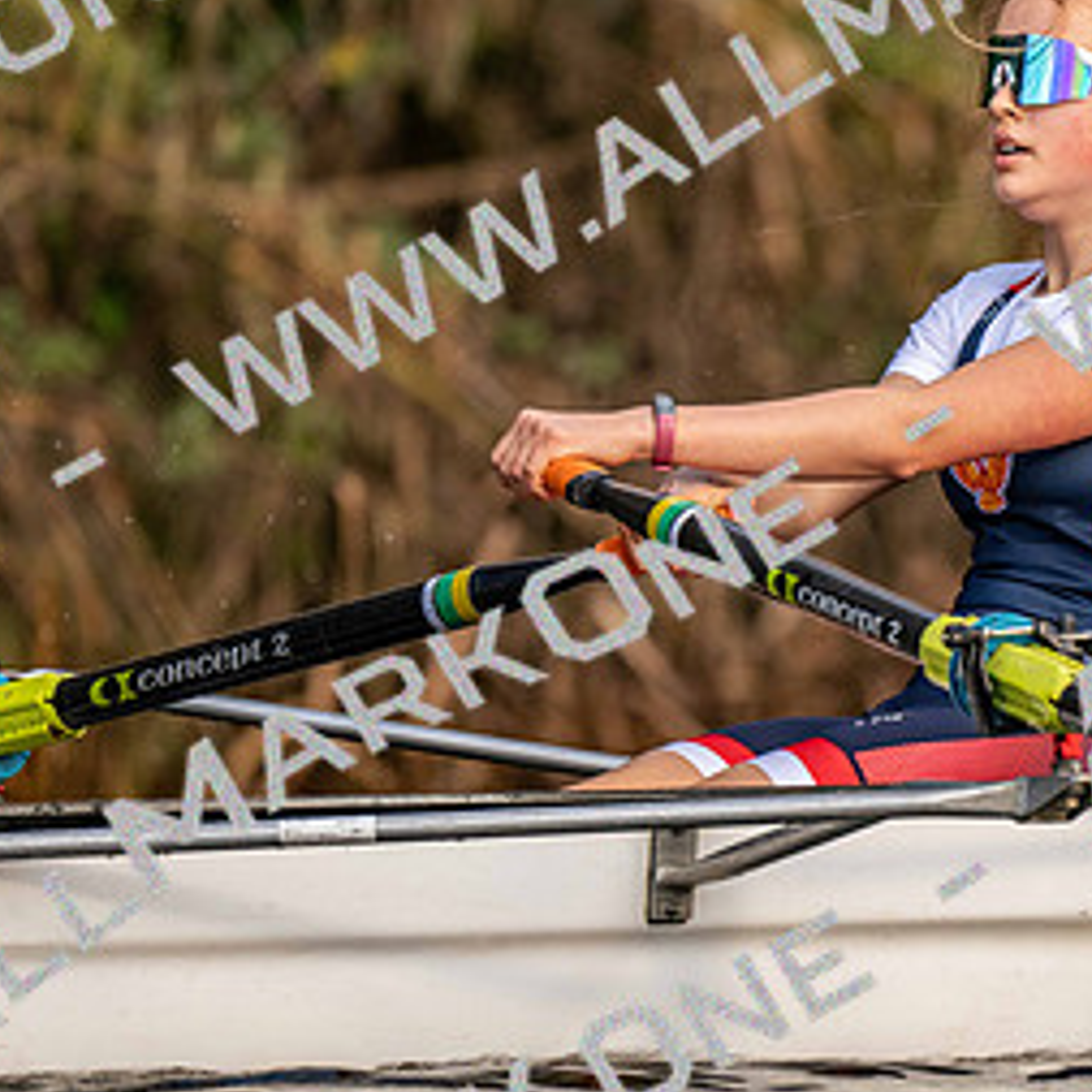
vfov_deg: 1.5
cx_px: 708
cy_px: 447
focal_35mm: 1169
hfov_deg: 1.5
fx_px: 41722
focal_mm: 600
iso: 1250
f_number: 4
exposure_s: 1/2500
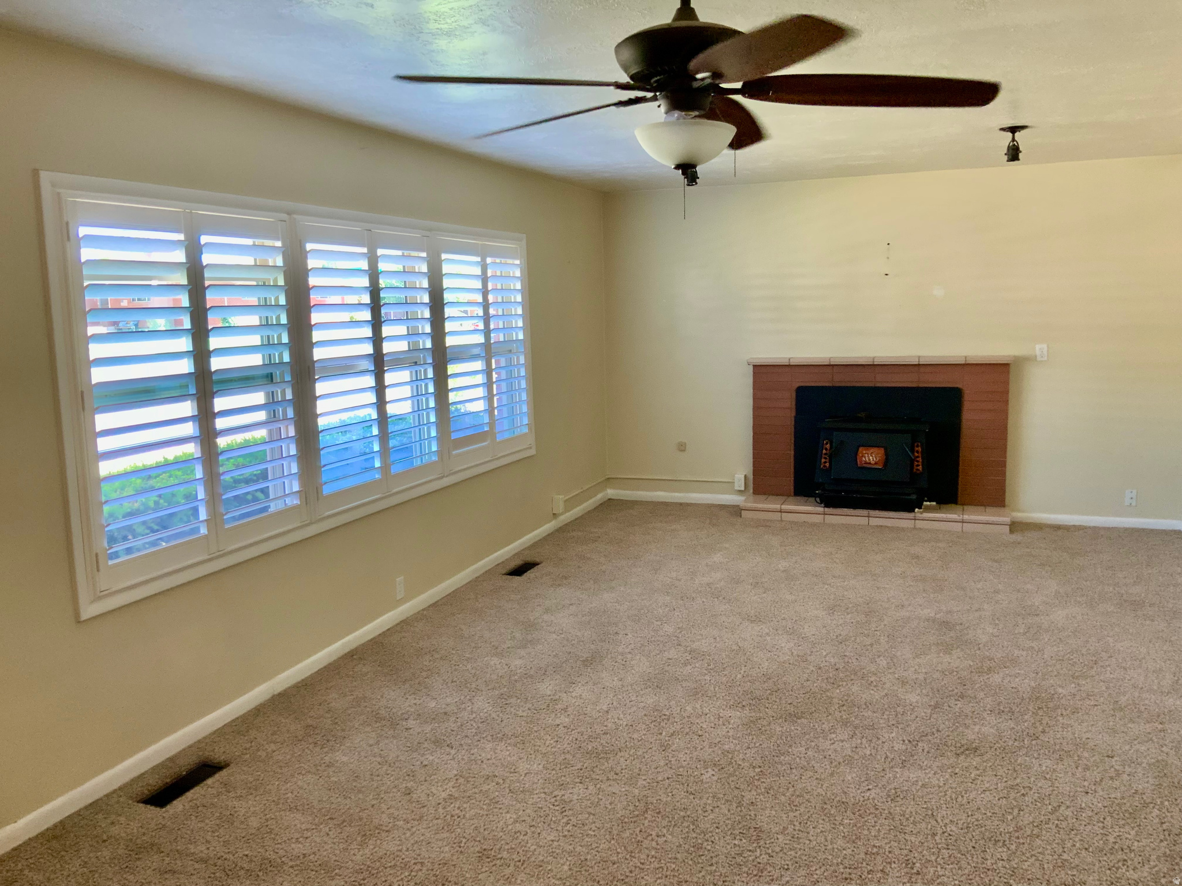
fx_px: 990
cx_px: 591
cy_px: 443
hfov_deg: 61.7
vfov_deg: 48.2
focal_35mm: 29
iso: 100
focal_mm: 3
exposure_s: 1/60
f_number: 1.8
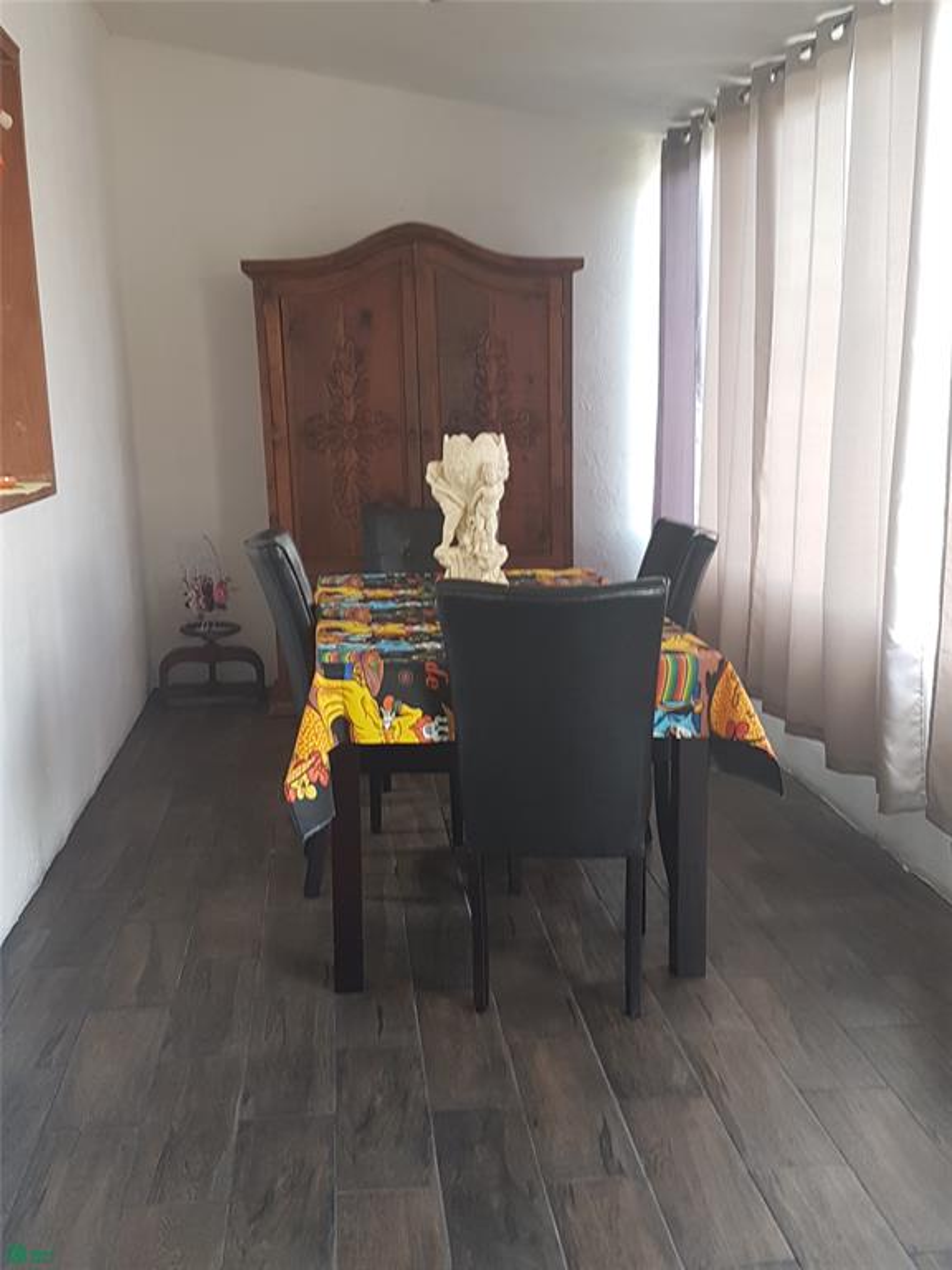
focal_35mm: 26
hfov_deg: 53.1
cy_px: 635
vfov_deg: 67.3
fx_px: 953
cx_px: 476
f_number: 1.7
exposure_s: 1/60
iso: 64
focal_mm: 4.2
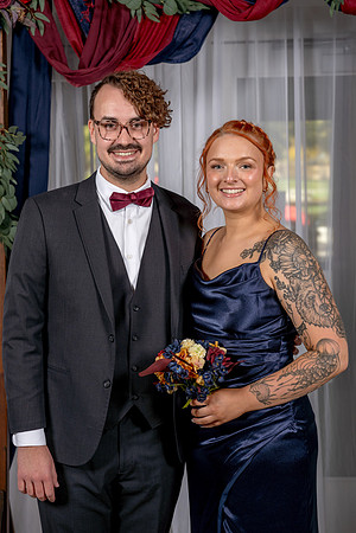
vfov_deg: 28.8
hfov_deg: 19.5
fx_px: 1038
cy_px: 266
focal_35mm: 70
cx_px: 178
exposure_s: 1/160
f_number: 5
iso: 100
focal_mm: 70
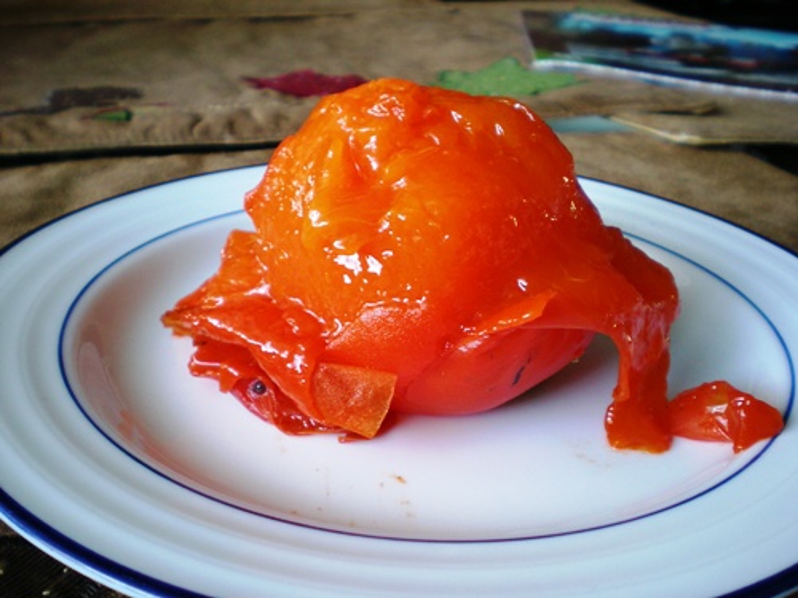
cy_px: 299
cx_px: 399
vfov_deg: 37.7
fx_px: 876
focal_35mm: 38
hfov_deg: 49.0
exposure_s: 1/13.7
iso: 200
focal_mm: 6.3
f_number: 3.1
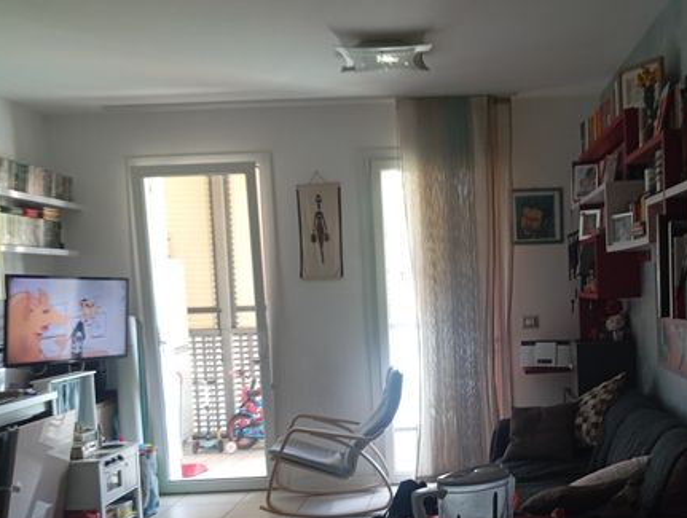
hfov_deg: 46.8
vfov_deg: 36.6
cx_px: 470
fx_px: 776
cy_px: 335
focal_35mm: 39
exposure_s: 1/33.3
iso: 178
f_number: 1.8
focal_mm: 4.25
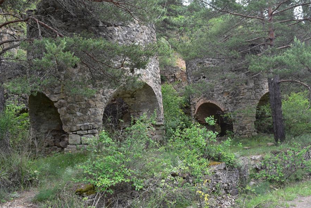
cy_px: 96
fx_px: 320
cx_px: 166
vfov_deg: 35.9
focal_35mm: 37
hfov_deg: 51.8
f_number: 7.1
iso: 400
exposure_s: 1/200
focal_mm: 22
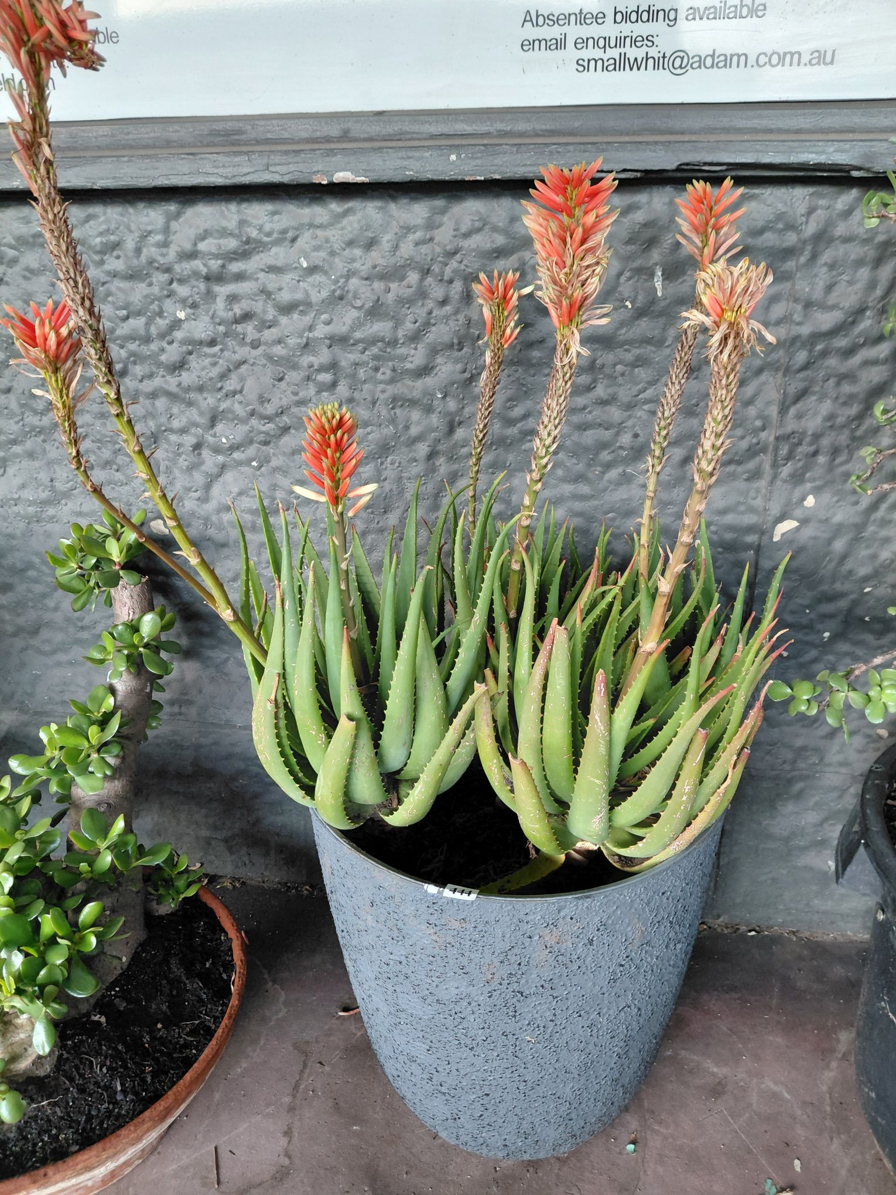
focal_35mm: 25
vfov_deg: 69.4
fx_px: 863
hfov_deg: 54.9
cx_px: 448
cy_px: 598
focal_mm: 4.69
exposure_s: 1/50.1
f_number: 1.8
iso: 200
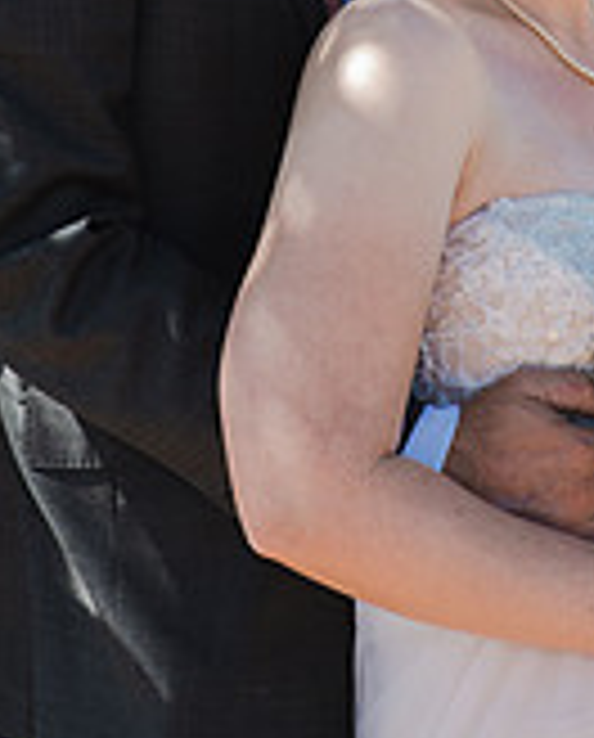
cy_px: -230
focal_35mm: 218
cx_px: 439
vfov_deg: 8.7
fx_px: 4773
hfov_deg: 7.1
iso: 100
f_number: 2.8
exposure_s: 1/320
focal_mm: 85
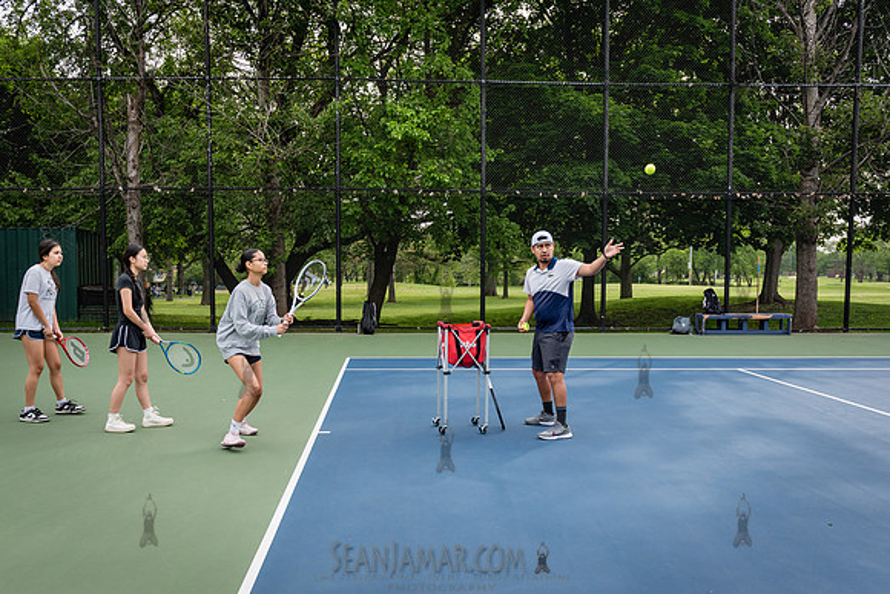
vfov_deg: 41.1
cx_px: 408
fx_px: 790
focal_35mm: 32
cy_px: 333
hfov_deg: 58.7
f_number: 4
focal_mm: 27
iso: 200
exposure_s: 1/500
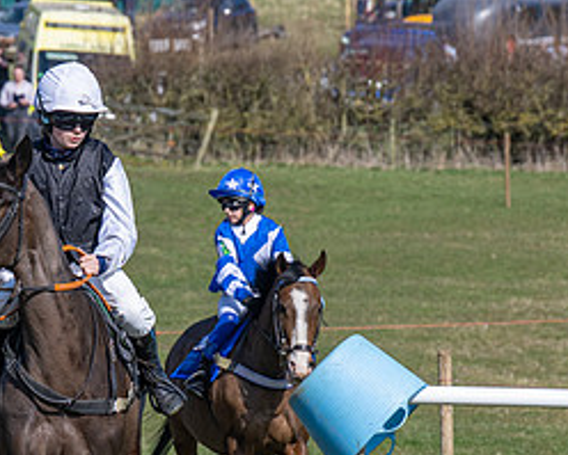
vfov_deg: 3.7
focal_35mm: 414
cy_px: 276
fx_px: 6968
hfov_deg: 4.7
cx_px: 101
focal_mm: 105
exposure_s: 1/1600
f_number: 5
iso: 200
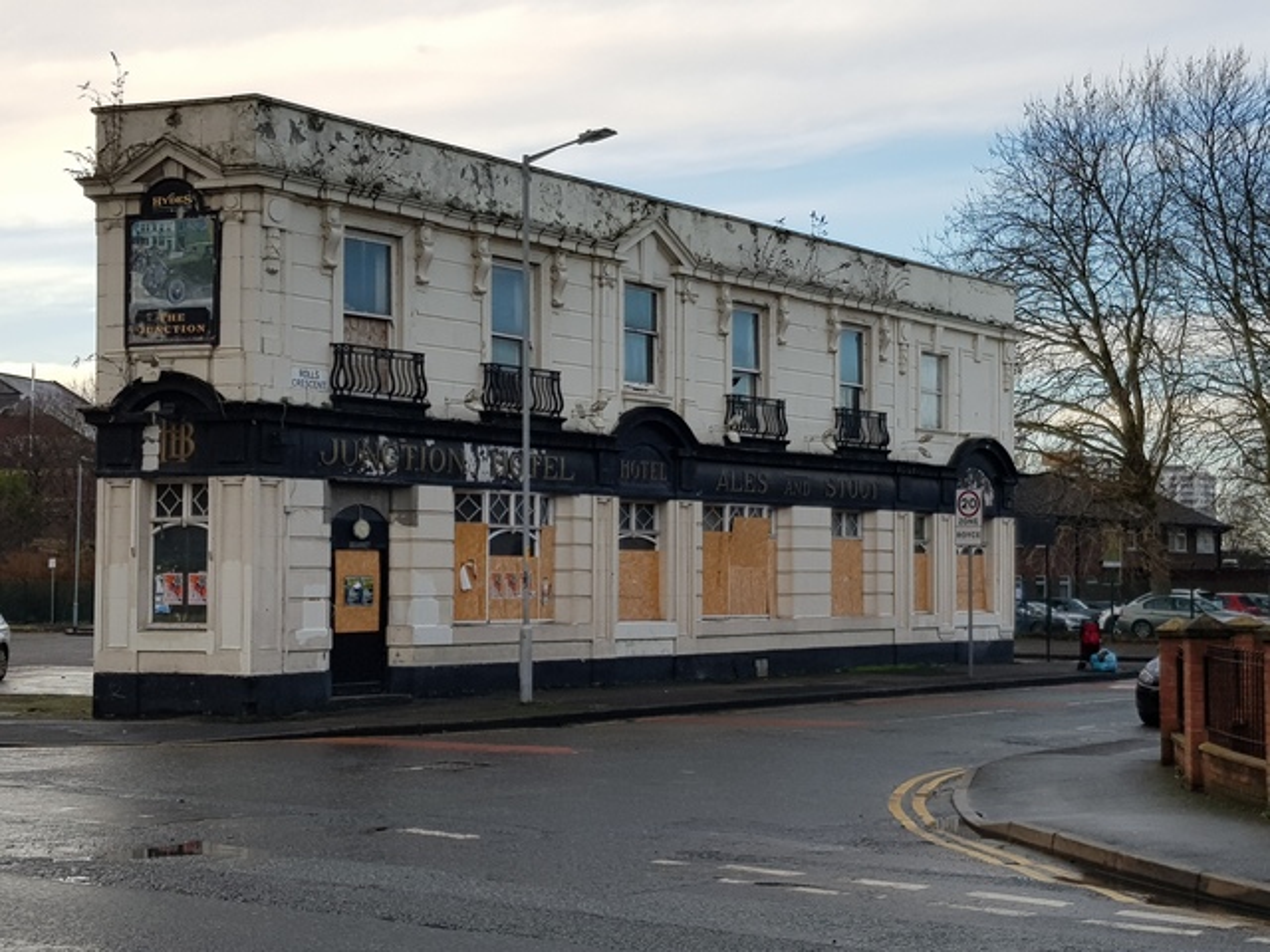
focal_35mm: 26
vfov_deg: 53.1
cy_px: 476
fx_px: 954
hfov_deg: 67.3
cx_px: 635
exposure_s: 1/526
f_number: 1.7
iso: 40
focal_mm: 4.2
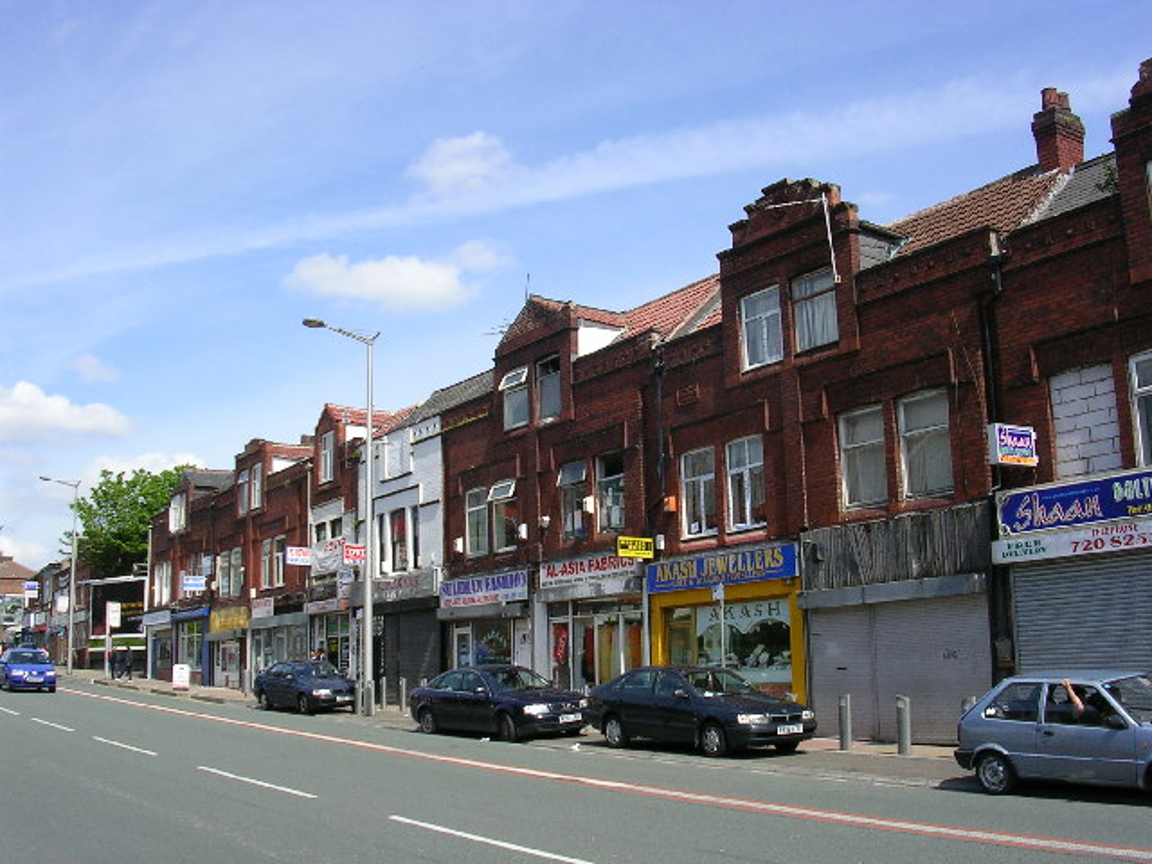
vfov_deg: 37.7
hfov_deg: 49.0
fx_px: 1265
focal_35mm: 38
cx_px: 576
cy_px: 432
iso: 50
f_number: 5.6
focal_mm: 5.8
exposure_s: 1/271
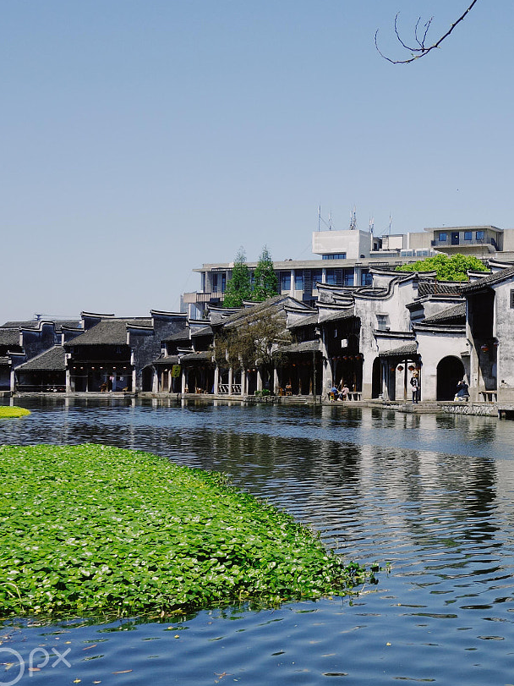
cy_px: 327
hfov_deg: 25.0
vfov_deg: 34.9
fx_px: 1089
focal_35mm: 55
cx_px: 538
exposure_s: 1/500
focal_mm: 10.77
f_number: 6.3
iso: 125
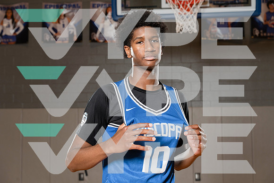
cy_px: 92
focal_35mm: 64
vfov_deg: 21.3
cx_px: 137
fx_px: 487
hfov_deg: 31.4
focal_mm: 64
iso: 400
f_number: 5.6
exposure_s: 1/250
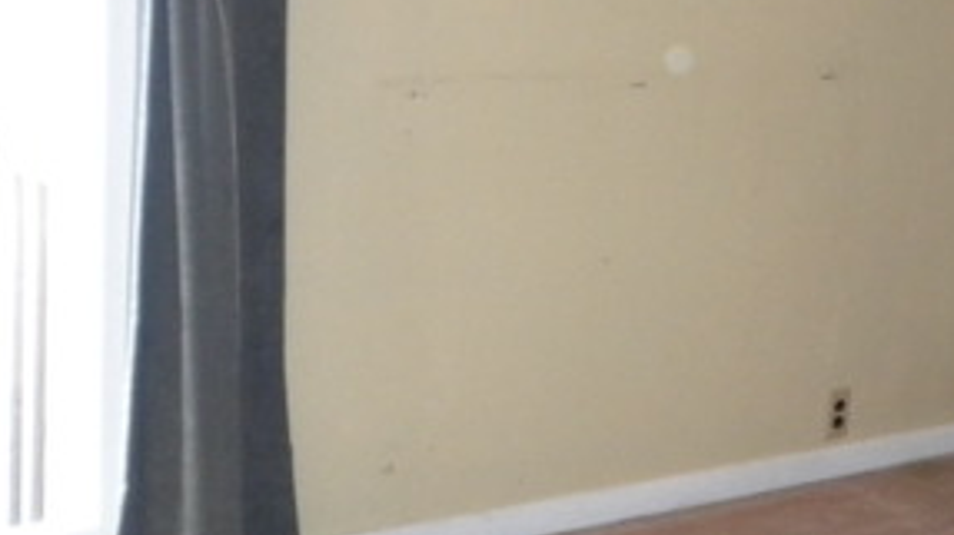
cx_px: 731
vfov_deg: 14.1
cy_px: 133
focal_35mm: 85
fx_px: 2149
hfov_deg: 24.7
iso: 400
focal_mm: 6.3
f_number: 3.1
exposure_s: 1/30
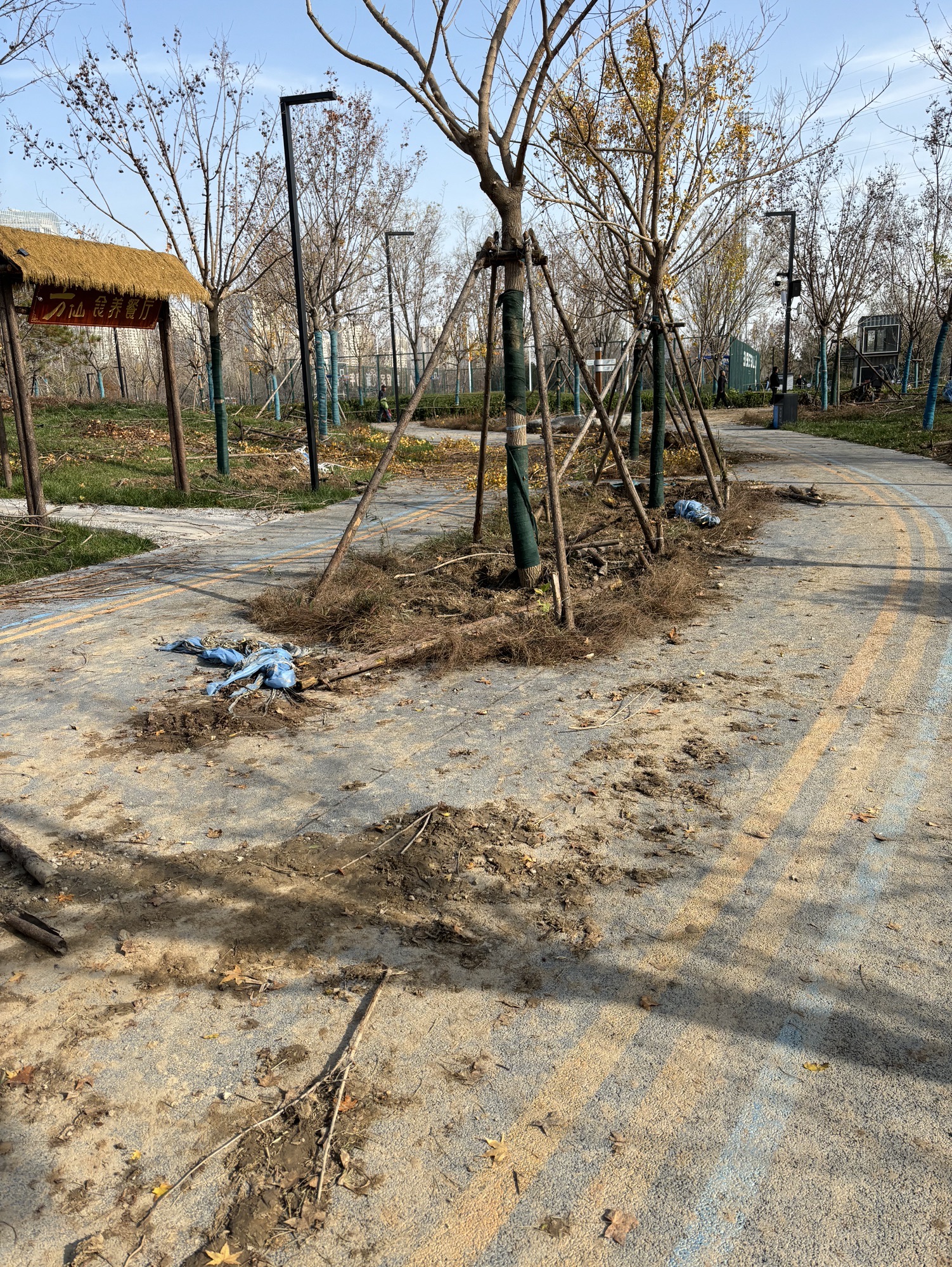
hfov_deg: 53.1
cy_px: 634
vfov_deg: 67.3
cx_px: 476
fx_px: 953
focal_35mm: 26
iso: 50
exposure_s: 1/1912
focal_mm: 5.96
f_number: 1.6
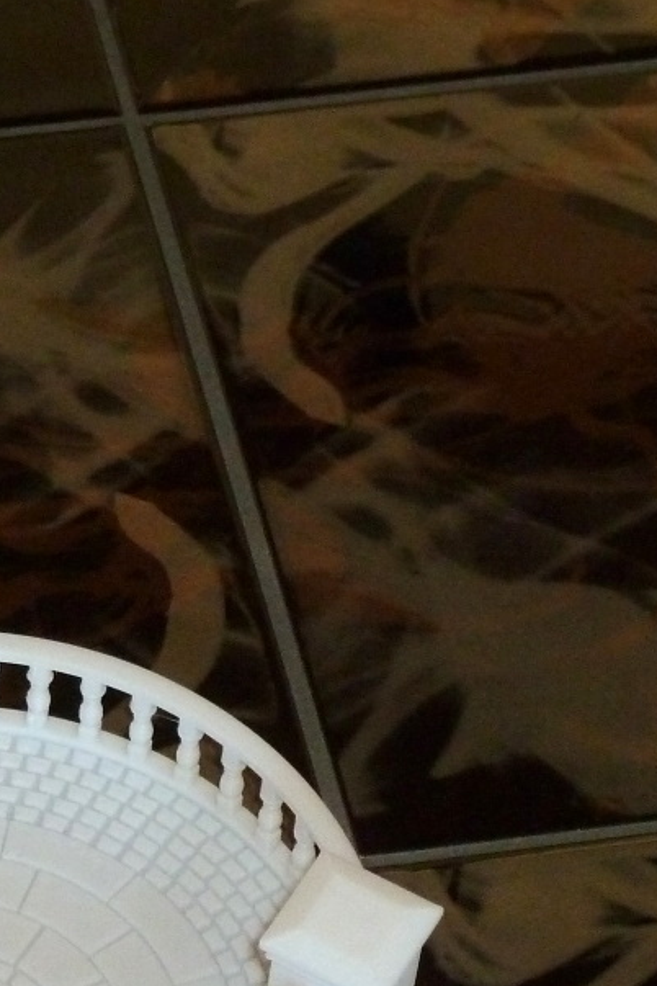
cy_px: 631
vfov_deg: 14.1
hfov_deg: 9.3
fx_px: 3969
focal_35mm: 145
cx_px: -255
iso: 400
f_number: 4
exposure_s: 1/30
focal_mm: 10.3
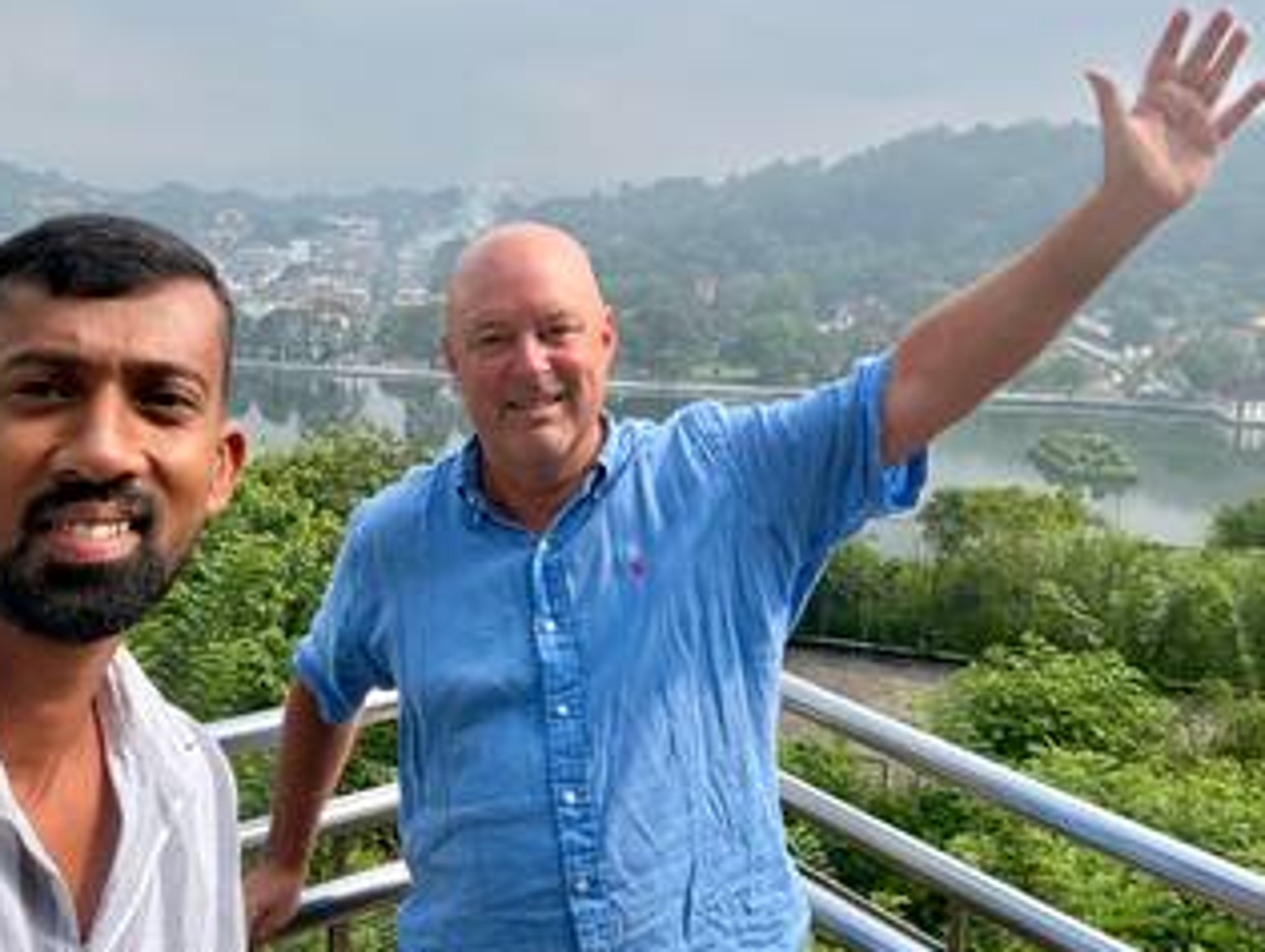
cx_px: 590
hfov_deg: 52.5
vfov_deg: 40.5
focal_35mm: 35
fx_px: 1280
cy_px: 353
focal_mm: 2.69
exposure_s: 1/782
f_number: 1.9
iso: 32
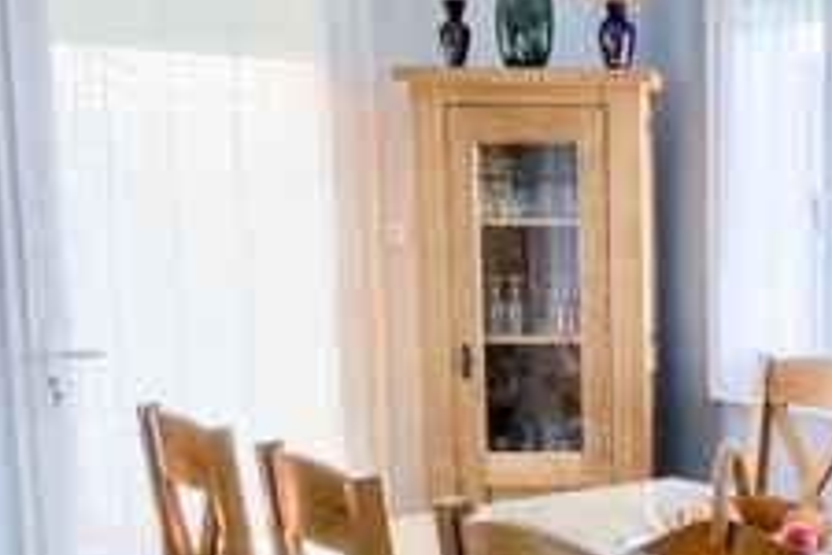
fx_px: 1317
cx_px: 906
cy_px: 387
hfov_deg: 31.3
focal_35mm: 57
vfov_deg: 23.6
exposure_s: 1/20
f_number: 8
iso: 800
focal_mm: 16
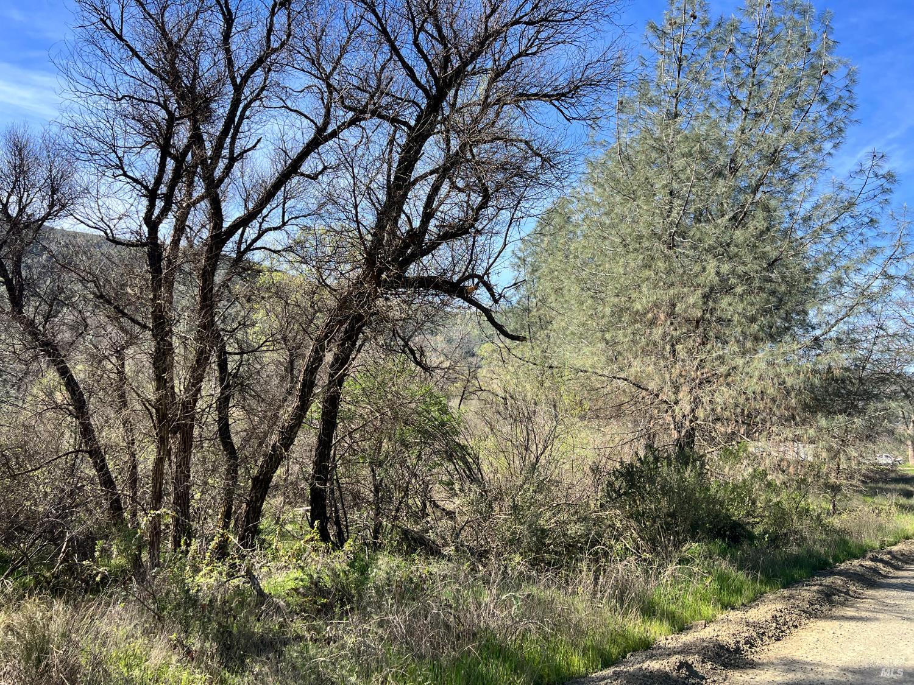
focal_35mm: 26
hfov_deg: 67.3
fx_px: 687
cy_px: 342
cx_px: 457
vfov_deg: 53.1
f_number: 1.5
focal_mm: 5.7
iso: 50
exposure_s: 1/1395
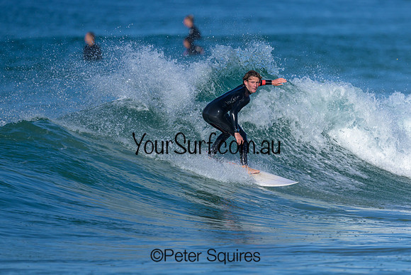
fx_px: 12567
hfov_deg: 1.9
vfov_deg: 1.3
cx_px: 258
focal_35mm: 1101
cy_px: 110
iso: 220
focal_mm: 800
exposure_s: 1/2000
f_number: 6.3
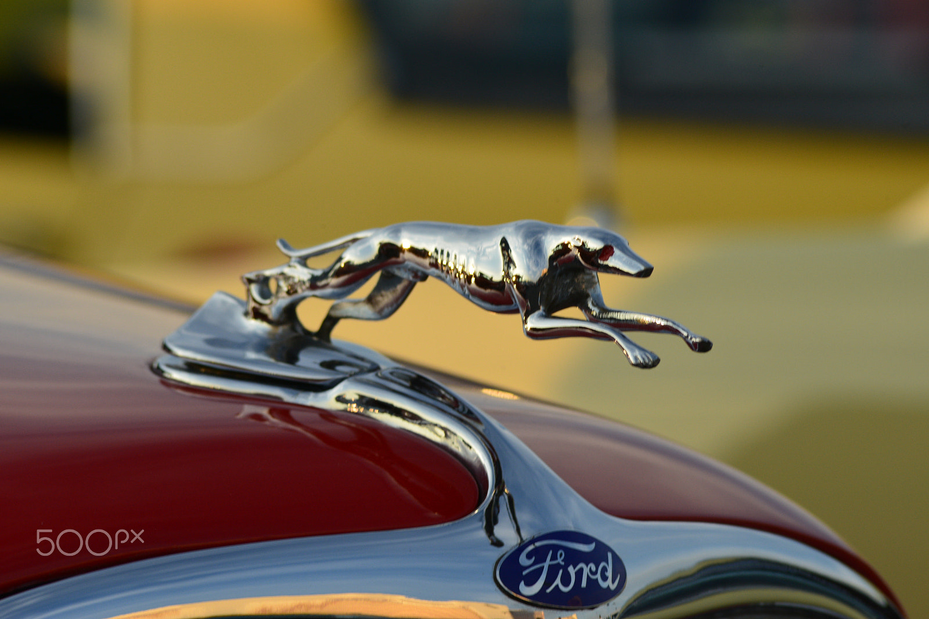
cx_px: 464
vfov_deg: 4.6
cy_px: 310
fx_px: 7740
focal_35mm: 300
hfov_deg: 6.9
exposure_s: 1/200
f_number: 14
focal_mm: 300
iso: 800
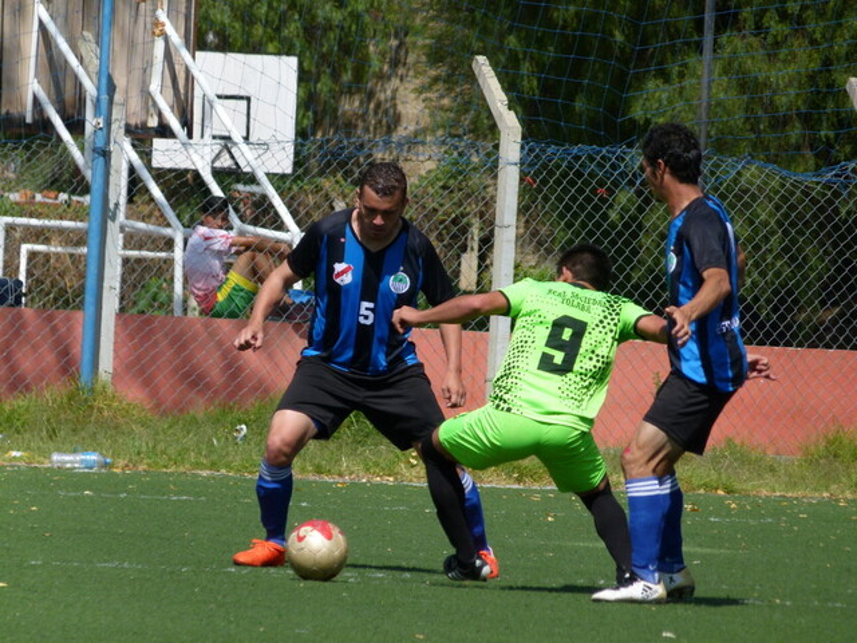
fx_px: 11908
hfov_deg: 4.1
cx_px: 428
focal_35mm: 481
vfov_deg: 3.1
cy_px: 322
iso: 100
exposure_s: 1/1000
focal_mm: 86.6
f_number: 4.5
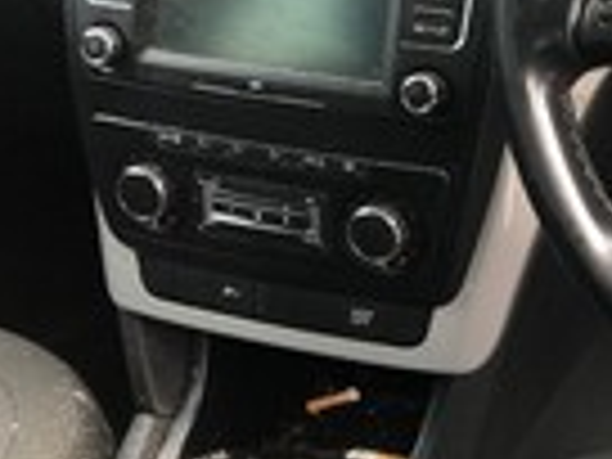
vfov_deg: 20.0
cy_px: 45
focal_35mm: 72
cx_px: 734
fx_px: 1273
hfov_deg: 24.5
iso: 25
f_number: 1.8
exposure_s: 1/40
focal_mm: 4
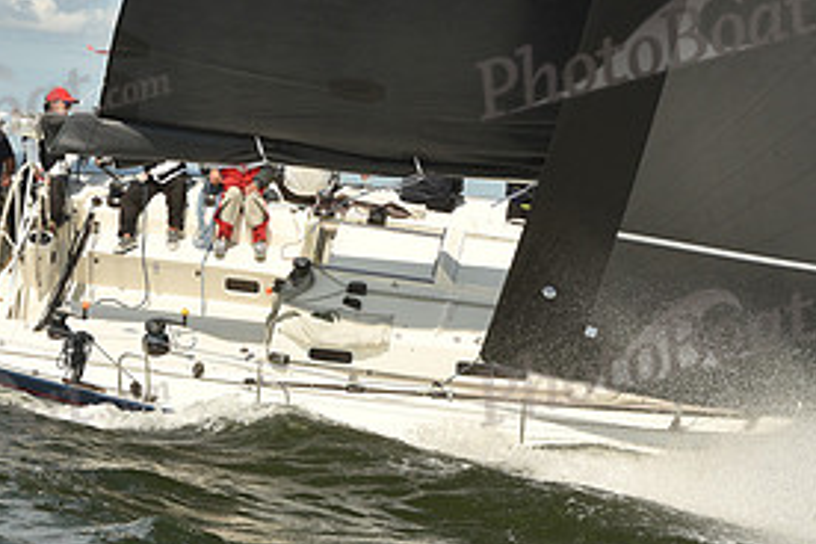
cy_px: 238
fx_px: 3332
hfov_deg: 14.0
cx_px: 325
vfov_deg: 9.3
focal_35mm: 147
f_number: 10
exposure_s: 1/800
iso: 250
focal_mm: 70
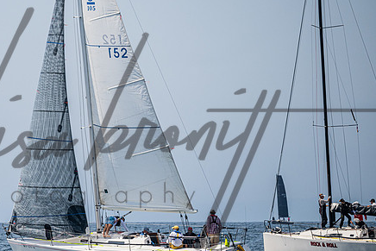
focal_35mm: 530
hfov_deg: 3.9
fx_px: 5537
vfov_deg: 2.6
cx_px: 67
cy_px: 114
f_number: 5.3
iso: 400
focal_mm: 290
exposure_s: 1/5000
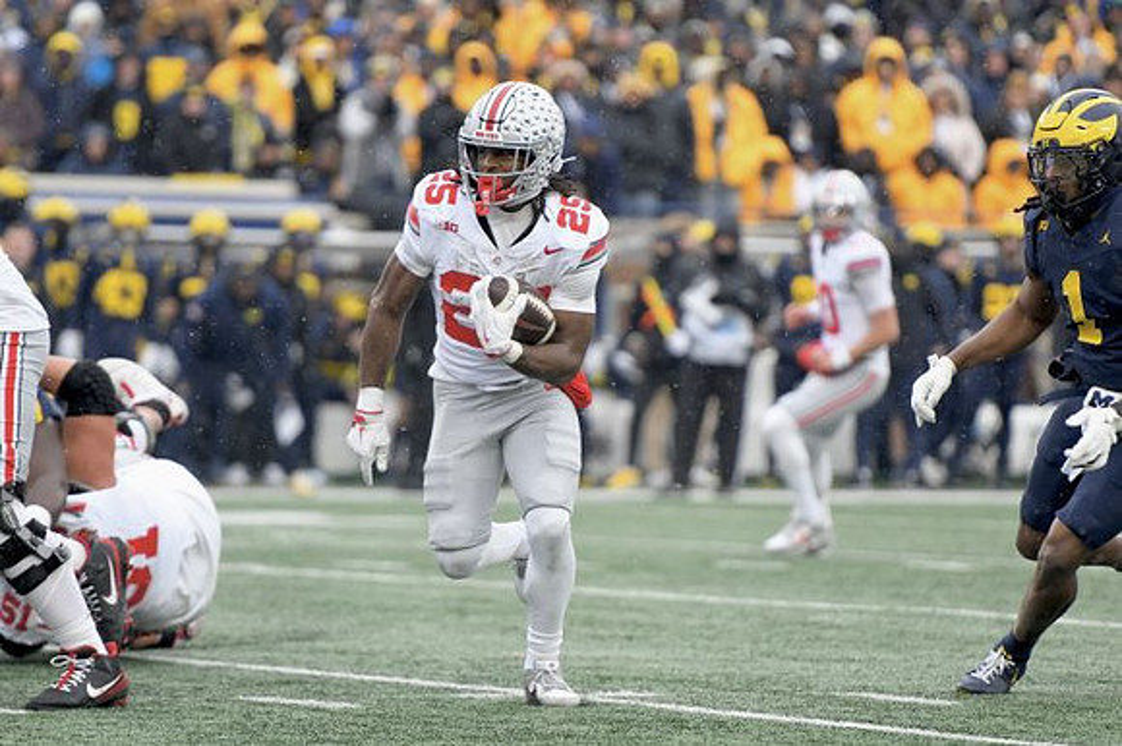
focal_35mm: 300
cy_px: 373
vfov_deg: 4.6
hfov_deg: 6.9
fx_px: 9344
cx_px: 561
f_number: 2.8
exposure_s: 1/1000
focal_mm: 200
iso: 800
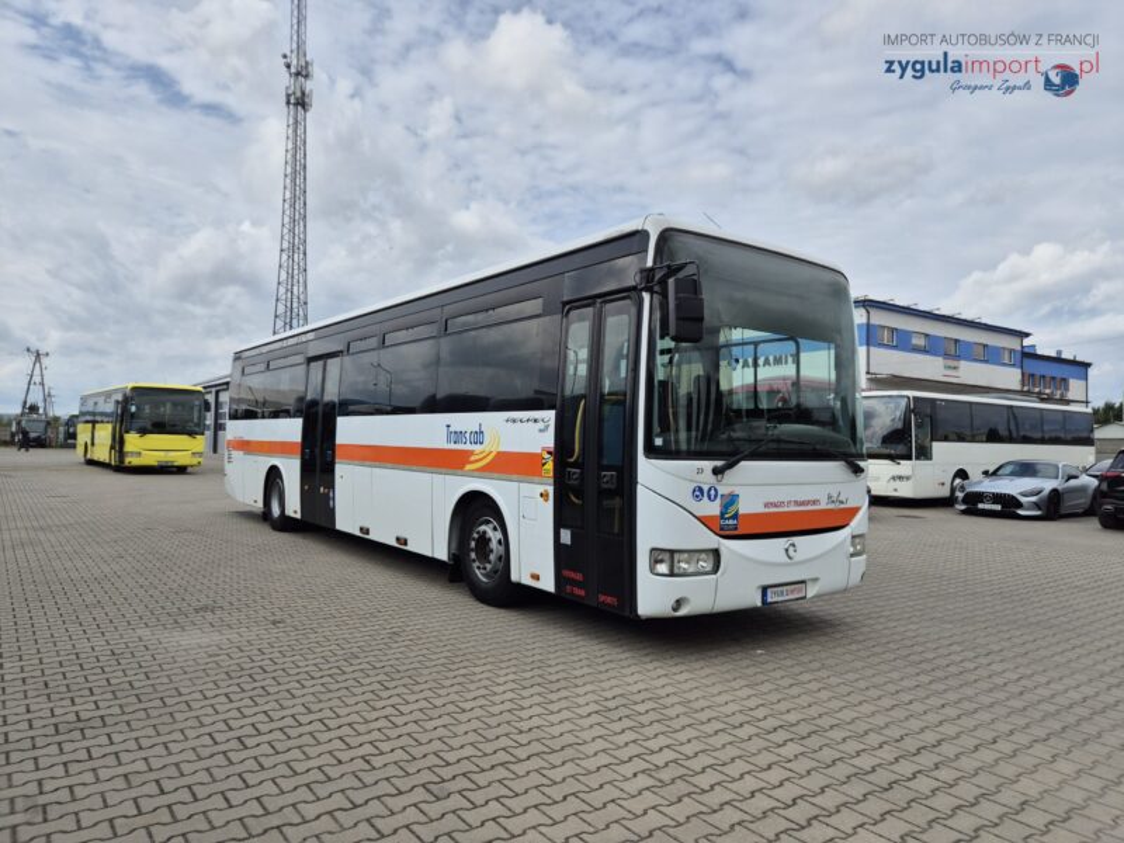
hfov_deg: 73.9
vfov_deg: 58.9
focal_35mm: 23
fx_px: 747
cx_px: 562
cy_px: 422
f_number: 1.8
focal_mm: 5.4
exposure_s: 1/2500
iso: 25
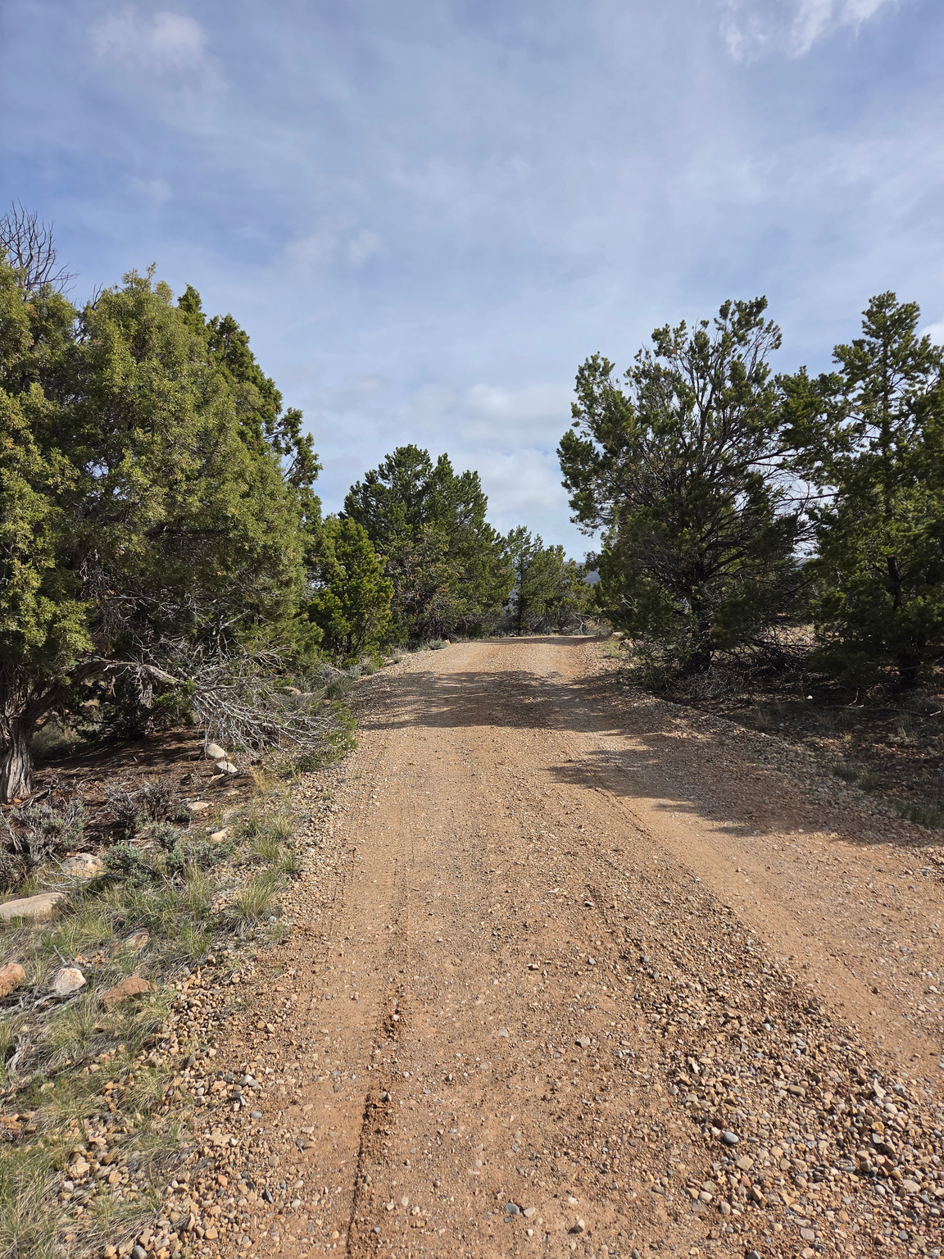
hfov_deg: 58.9
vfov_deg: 73.9
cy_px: 630
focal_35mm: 23
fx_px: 836
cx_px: 472
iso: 80
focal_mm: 5.4
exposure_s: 1/5717
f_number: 1.8
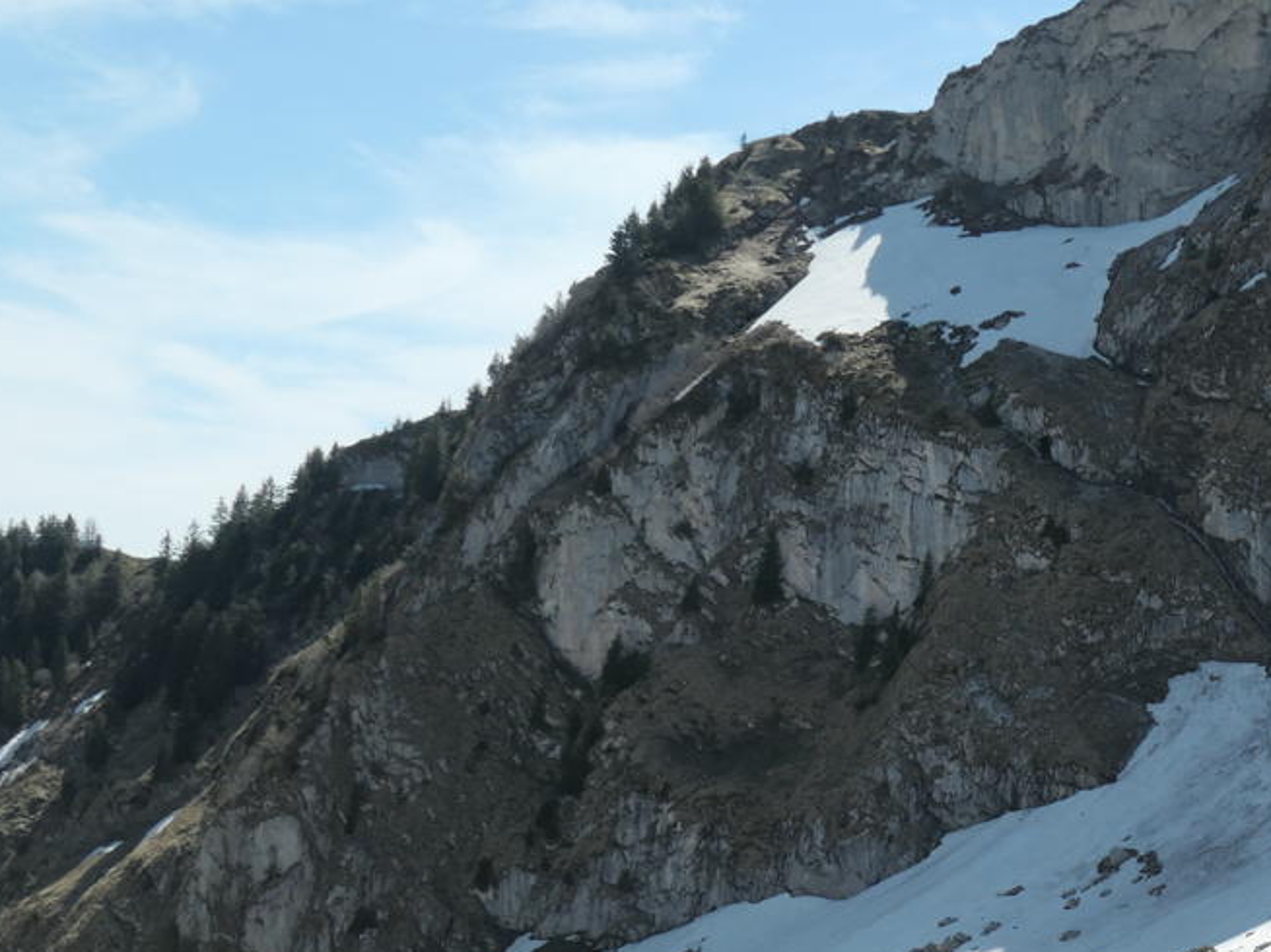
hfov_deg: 28.0
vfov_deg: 22.8
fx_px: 2349
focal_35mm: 64
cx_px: 1351
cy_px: 643
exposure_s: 1/1000
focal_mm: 10.6
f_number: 4.5
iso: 125
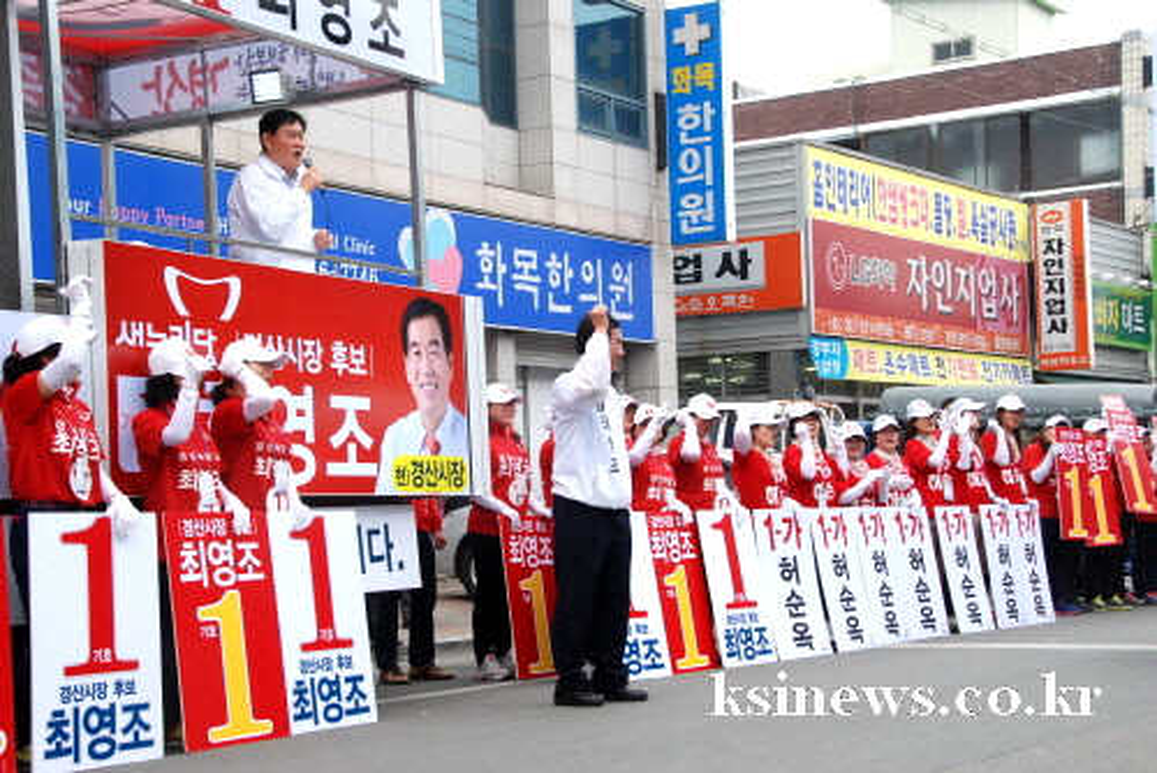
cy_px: 386
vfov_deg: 22.7
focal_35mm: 60
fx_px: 1929
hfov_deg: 33.4
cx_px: 578
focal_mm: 40
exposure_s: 1/400
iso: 800
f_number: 10
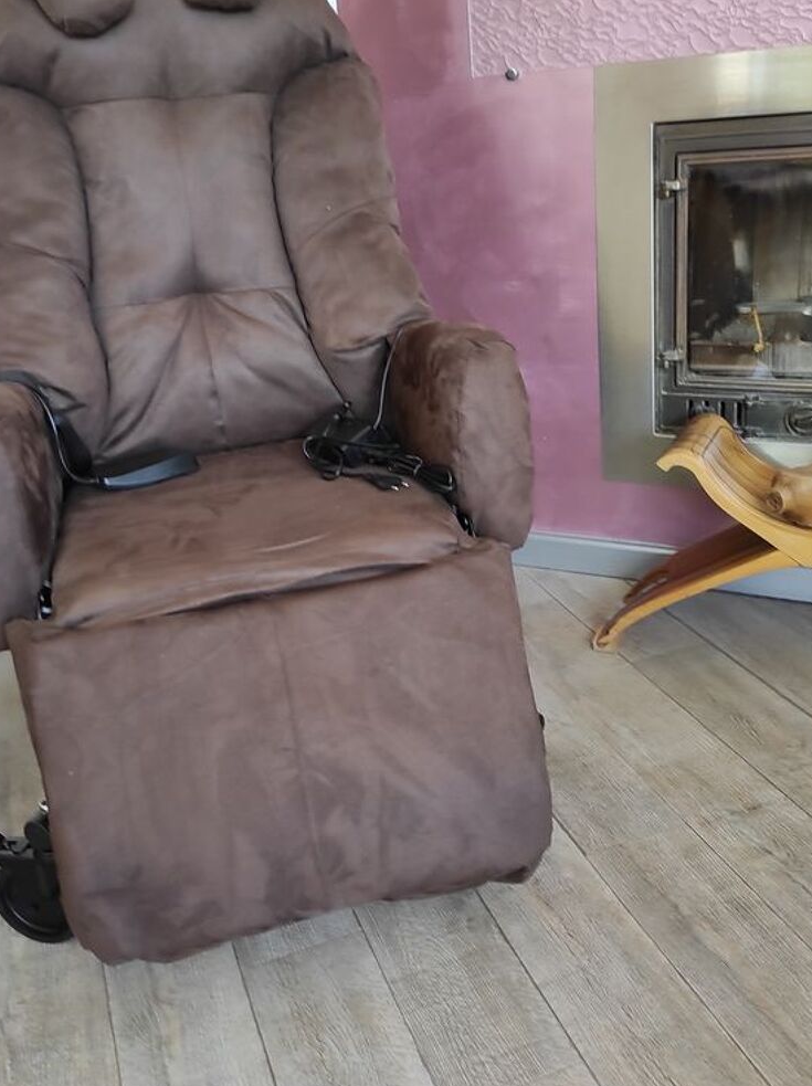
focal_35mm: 34
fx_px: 1065
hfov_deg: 41.7
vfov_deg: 53.7
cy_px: 452
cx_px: 382
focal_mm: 5.43
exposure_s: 1/33
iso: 224
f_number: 1.89
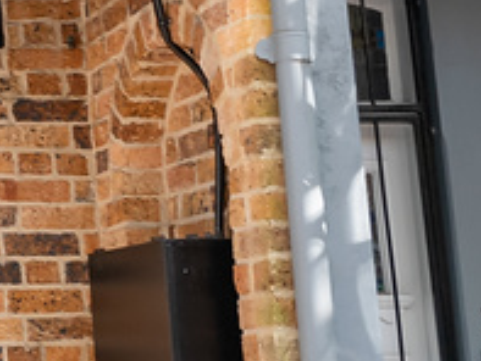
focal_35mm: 125
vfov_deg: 11.7
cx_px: -503
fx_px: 1738
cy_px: -16
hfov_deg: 13.4
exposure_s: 1/20
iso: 100
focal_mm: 16
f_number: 7.1
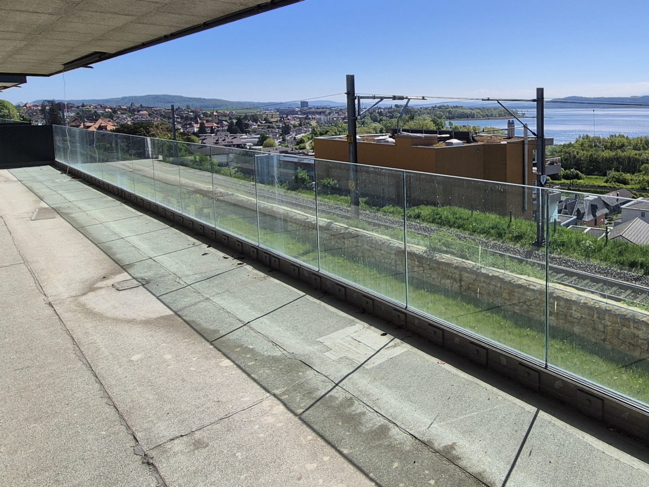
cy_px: 156
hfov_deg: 66.7
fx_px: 450
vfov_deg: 55.4
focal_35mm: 24
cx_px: 494
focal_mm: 2.2
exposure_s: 1/4024
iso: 50
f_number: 2.2
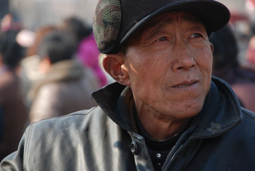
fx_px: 1278
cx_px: 128
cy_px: 86
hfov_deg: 11.4
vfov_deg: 7.7
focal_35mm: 180
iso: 250
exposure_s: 1/250
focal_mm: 120
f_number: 5.6
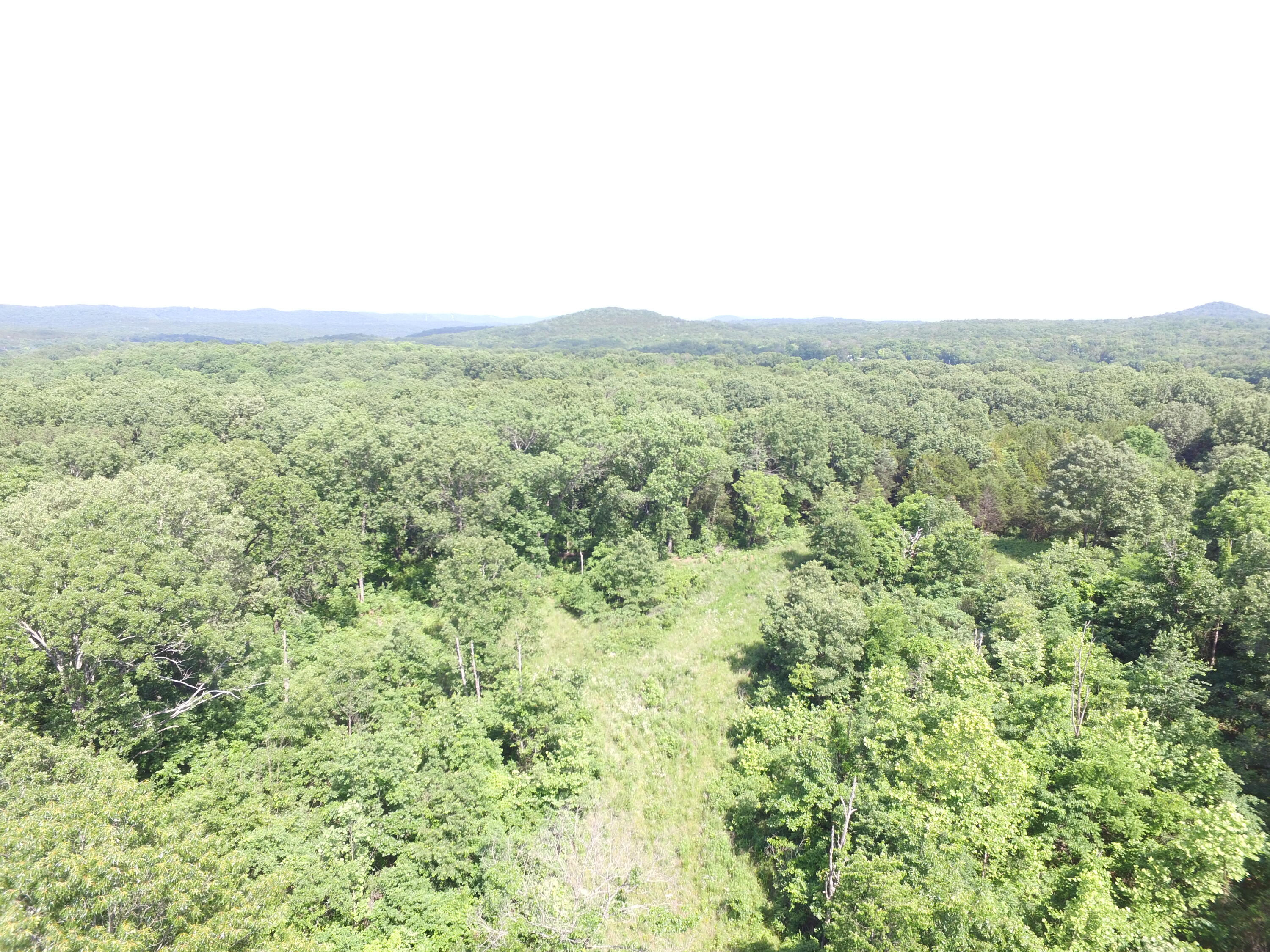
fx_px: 734
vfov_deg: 66.0
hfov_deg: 81.7
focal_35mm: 20
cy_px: 476
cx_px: 635
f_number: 2.8
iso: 100
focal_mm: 3.61
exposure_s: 1/218
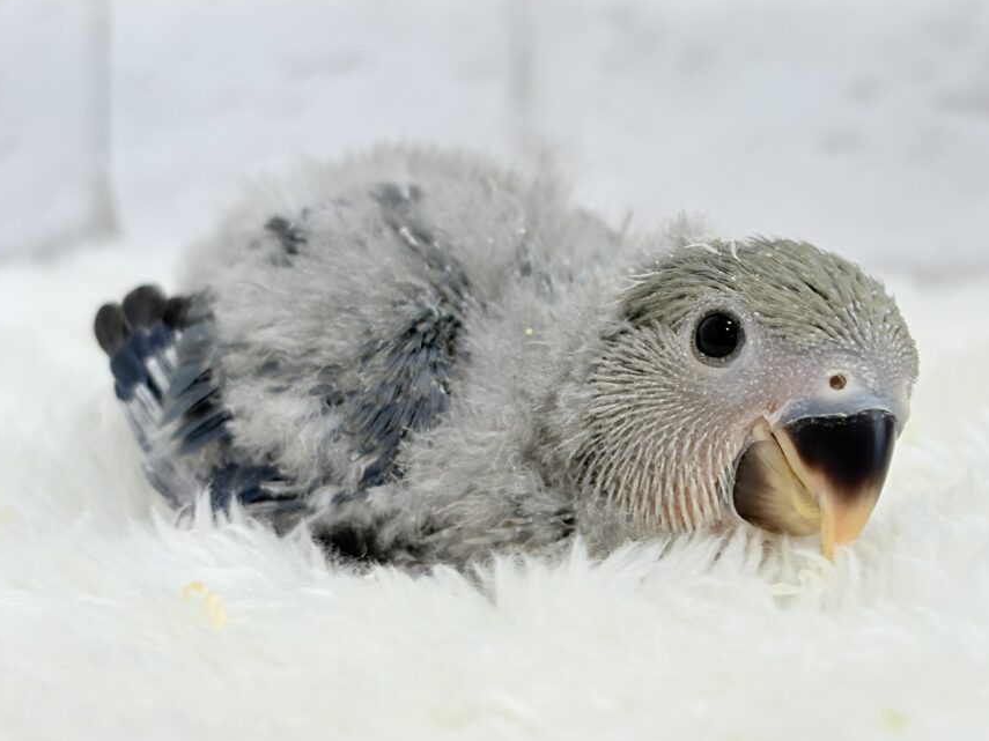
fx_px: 2085
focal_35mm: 73
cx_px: 625
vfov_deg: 20.2
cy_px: 341
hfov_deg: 26.6
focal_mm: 5.96
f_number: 1.6
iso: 32
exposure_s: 1/50
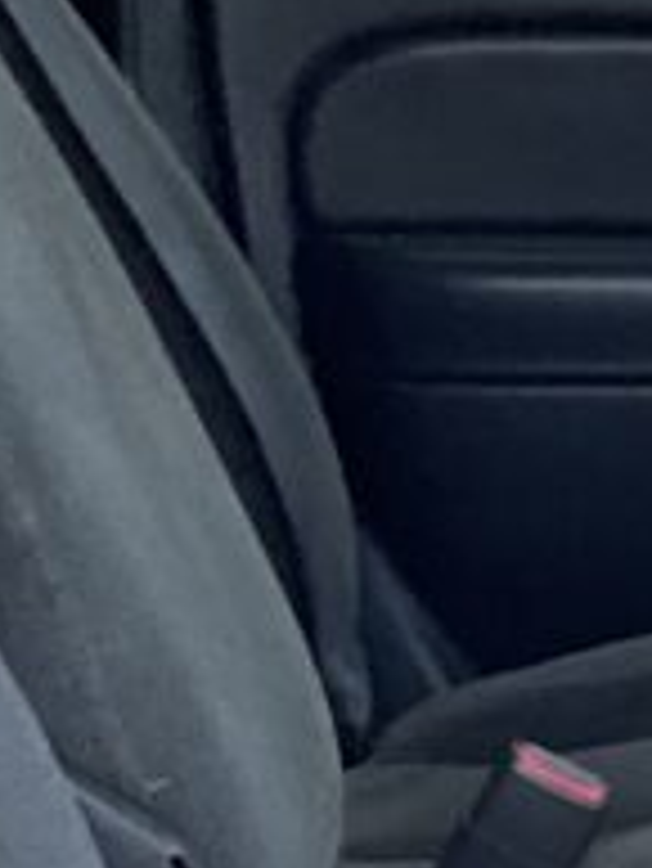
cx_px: 1488
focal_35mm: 154
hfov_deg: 8.9
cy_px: 953
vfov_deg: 12.6
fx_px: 3863
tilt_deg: -15.1
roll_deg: -2.5
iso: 16
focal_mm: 3
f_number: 1.8
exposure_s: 1/358
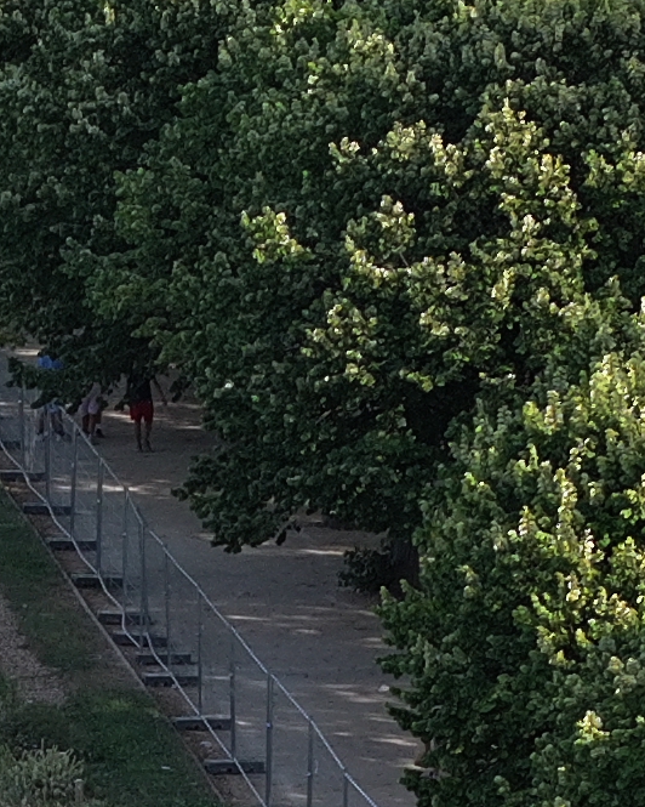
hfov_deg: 3.7
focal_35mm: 414
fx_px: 9879
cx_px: -365
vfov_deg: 4.6
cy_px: 1217
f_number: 2.8
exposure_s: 1/50
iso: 110
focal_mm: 19.35
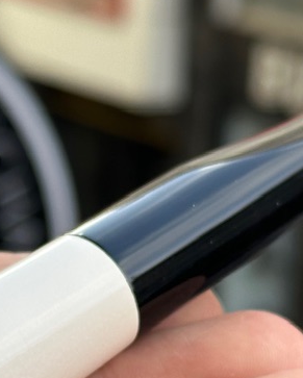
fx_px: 1847
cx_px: -14
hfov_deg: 9.3
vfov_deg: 11.6
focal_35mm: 165
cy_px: 319
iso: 64
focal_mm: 6.86
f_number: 1.78
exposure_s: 1/651
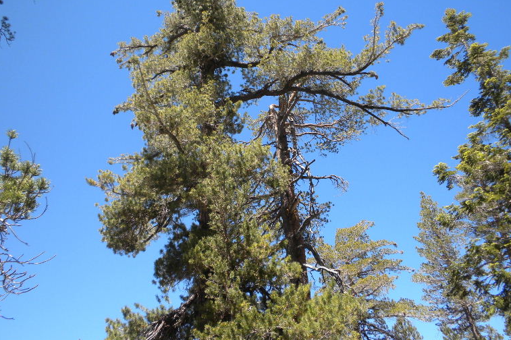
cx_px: 256
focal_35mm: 39
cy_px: 158
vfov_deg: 34.2
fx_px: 553
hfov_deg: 49.6
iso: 111
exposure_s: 1/520
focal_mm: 6.6
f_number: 3.5
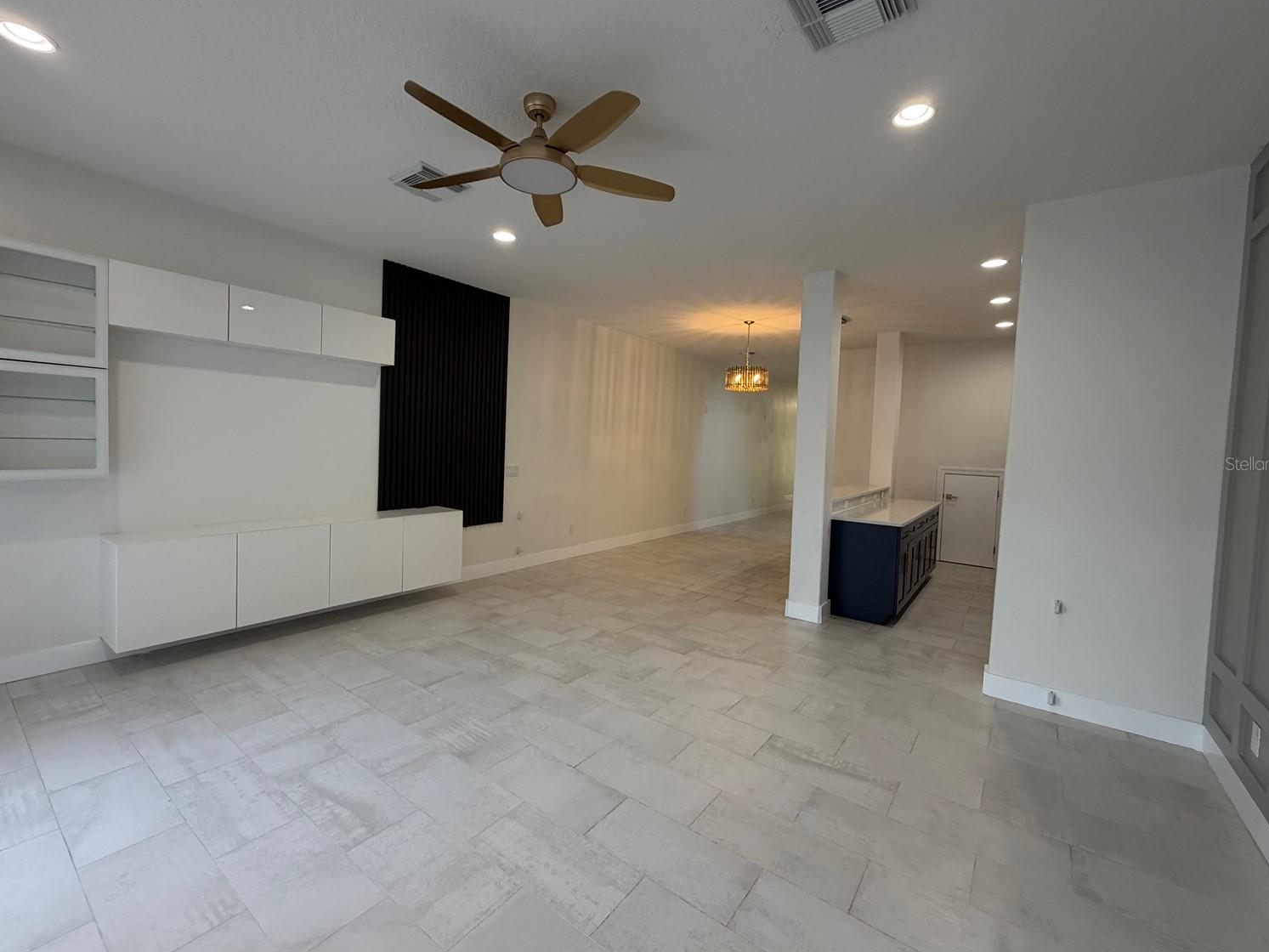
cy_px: 463
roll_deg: -2.0
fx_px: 550
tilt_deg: -2.3
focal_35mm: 15
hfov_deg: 98.2
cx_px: 626
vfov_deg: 81.7
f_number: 2.2
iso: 250
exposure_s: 1/120
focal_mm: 2.22
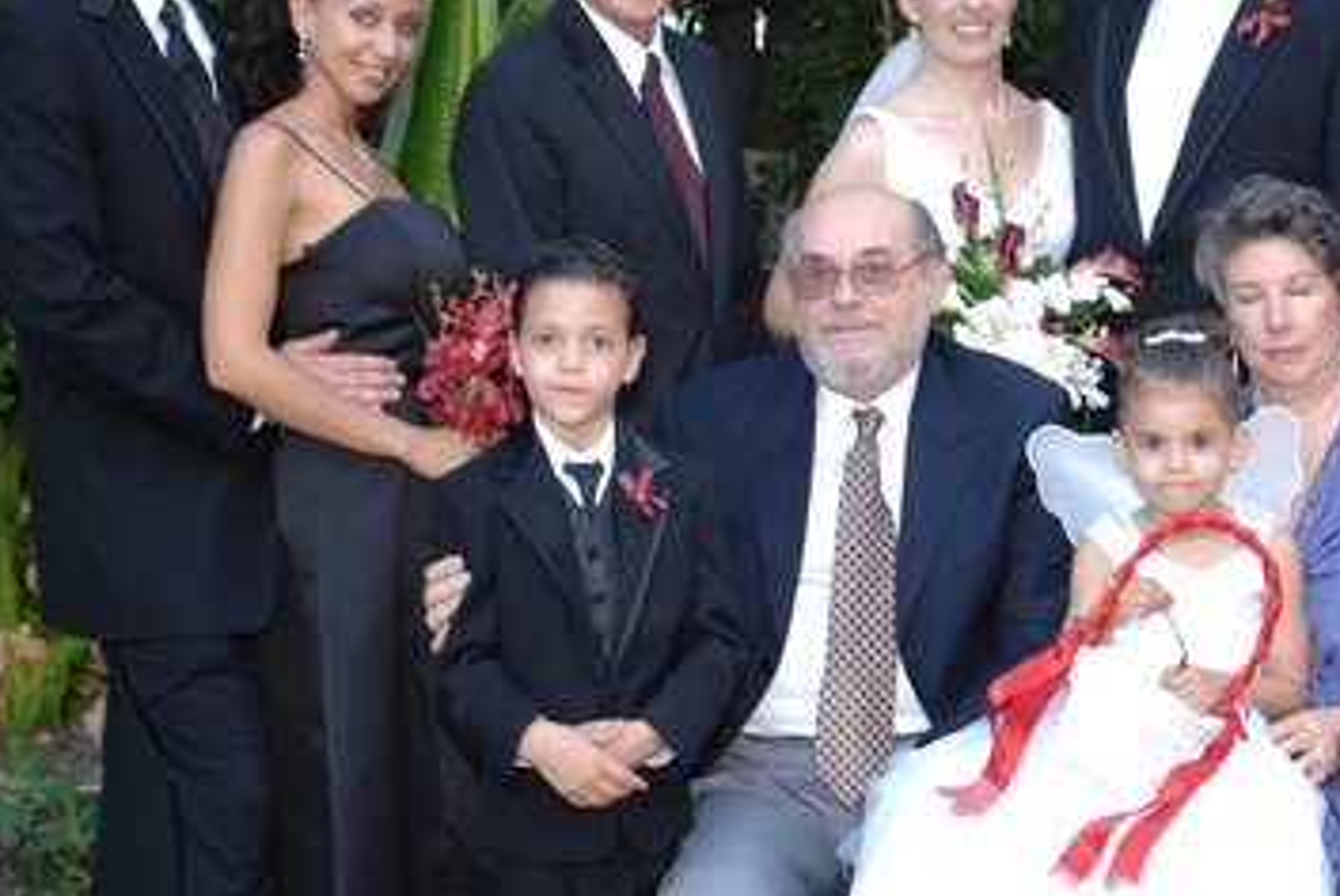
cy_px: 378
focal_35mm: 76
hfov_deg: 26.3
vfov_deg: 18.0
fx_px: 2831
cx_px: 1017
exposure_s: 1/50
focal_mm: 28
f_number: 5.6
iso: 400
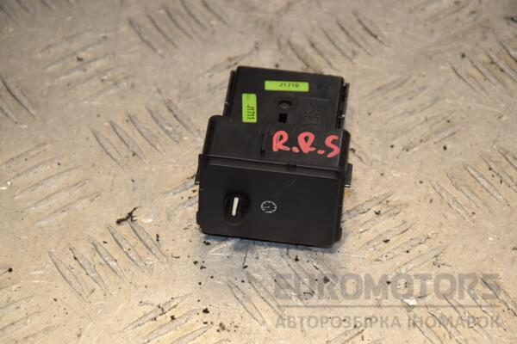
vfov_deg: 8.7
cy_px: 172
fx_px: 2262
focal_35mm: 158
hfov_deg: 13.0
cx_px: 258
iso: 800
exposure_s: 1/200
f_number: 8
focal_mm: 105
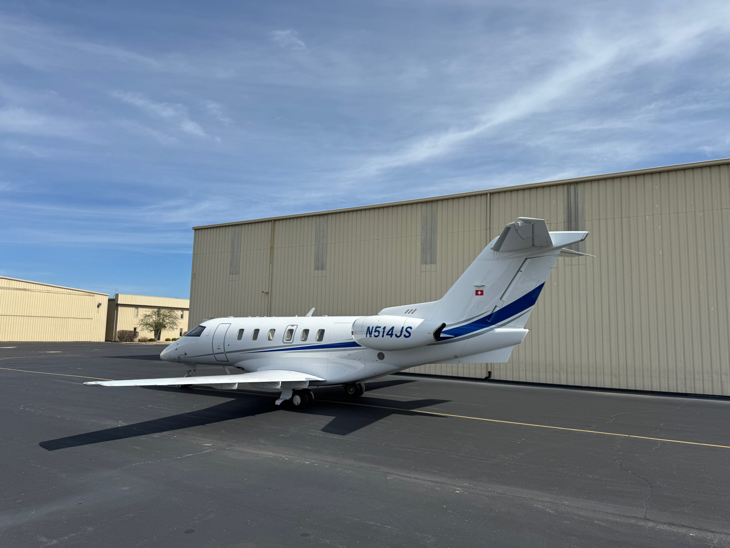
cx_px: 365
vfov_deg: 56.8
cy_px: 274
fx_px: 506
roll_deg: -1.9
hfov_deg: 71.6
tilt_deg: +3.3
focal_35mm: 24
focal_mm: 6.76
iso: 80
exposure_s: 1/4950
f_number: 1.78
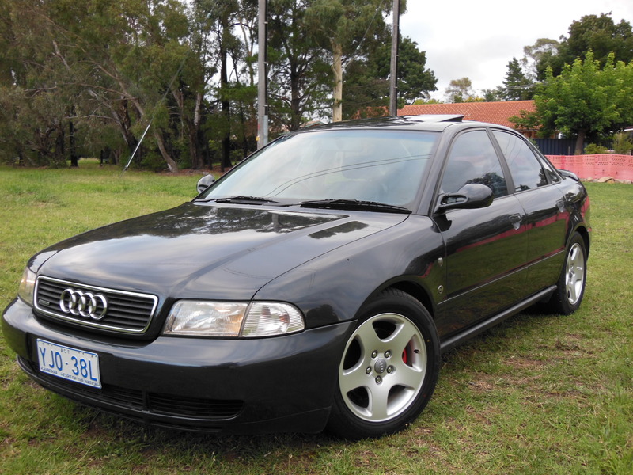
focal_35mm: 39
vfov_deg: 36.8
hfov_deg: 47.9
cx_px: 316
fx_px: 713
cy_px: 238
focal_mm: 6.9
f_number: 4.1
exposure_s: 1/40
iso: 125
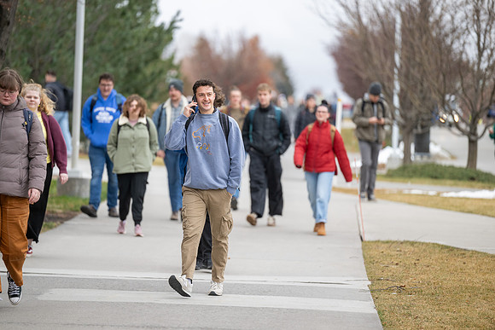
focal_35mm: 200
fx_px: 2751
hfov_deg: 10.3
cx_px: 248
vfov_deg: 6.9
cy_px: 165
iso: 400
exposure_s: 1/400
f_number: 2.8
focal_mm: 200
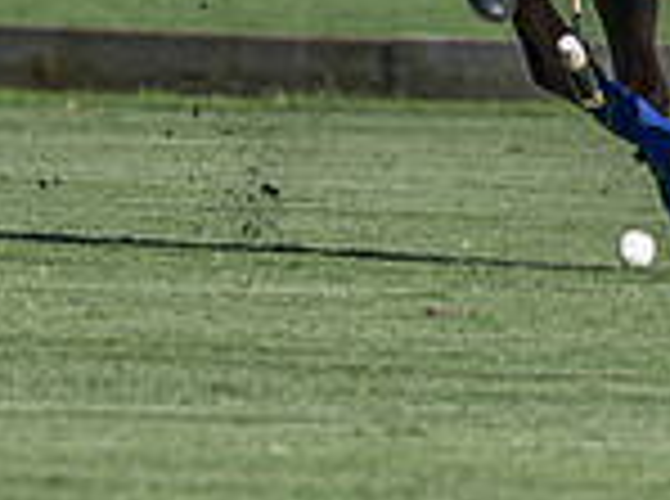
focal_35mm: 2948
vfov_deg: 0.5
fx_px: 56922
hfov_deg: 0.7
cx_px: 551
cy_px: 178
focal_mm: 400
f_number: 5.6
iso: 400
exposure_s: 1/2000
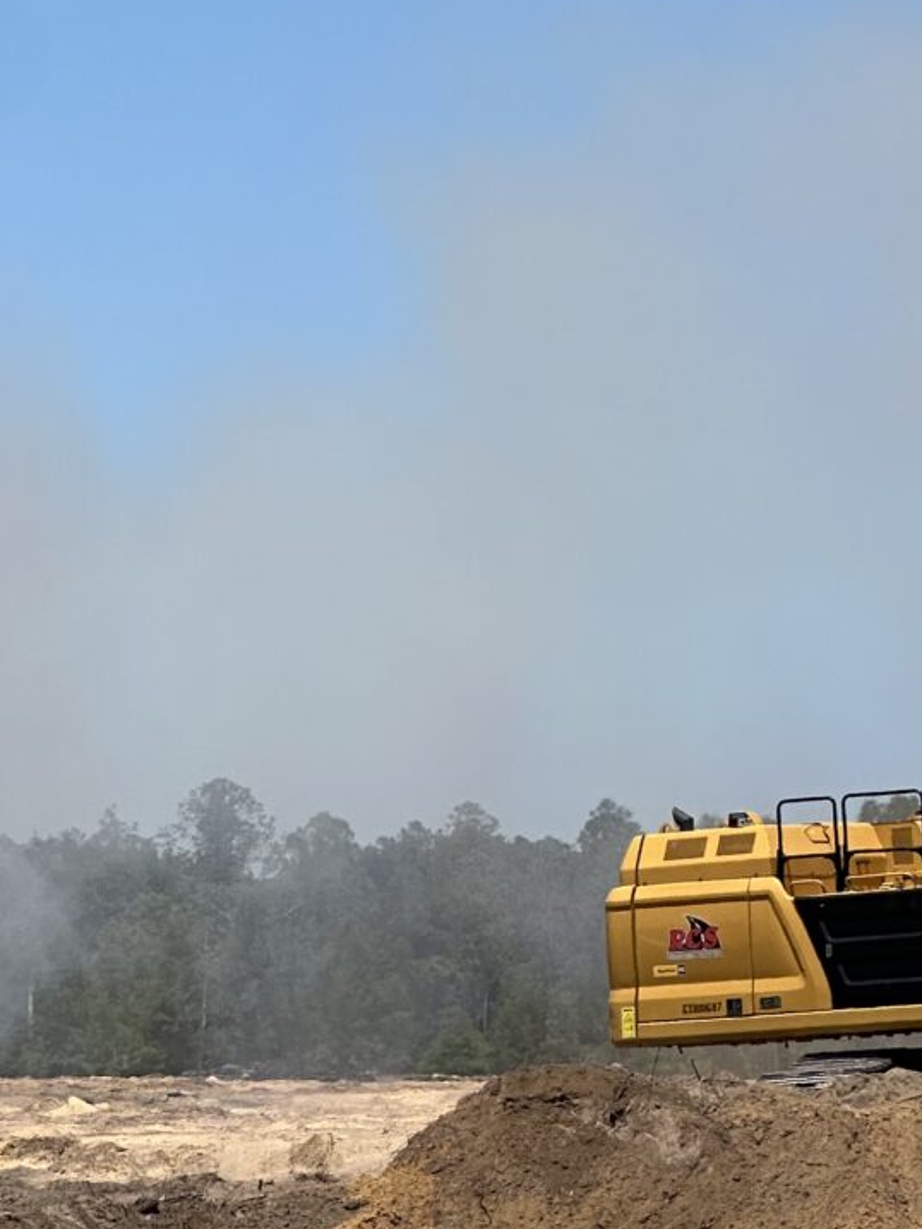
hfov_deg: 6.7
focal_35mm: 220
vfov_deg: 8.9
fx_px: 7811
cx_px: 1289
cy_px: -216
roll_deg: -0.5
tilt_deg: +9.5
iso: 32
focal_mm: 9
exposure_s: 1/1096
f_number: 2.8
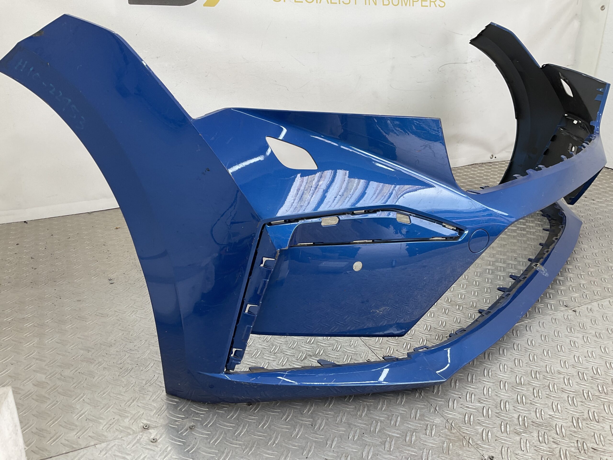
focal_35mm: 29
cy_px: 230
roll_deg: -3.4
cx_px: 306
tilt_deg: -22.6
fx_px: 514
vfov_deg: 48.2
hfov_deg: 61.7
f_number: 1.8
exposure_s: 1/100
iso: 20
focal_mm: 3
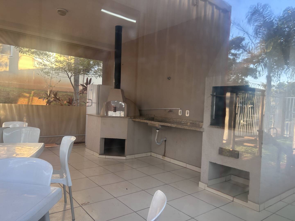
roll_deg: -2.1
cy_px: 110
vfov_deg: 53.1
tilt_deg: -2.4
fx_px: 222
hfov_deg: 67.3
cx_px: 148
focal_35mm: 26
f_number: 1.5
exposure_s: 1/150
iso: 64
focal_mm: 5.7
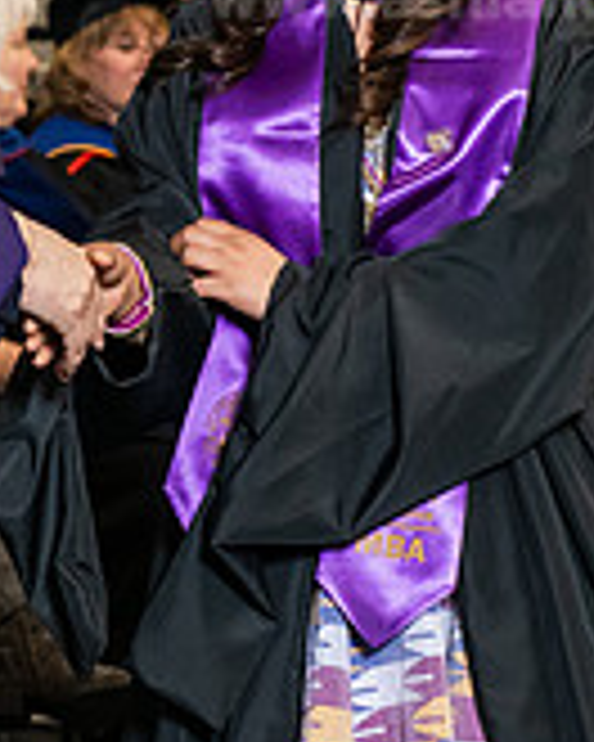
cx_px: 4
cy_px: 92
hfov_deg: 6.7
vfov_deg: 8.3
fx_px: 5076
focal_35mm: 231
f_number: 5
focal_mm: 70
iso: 2000
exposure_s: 1/200
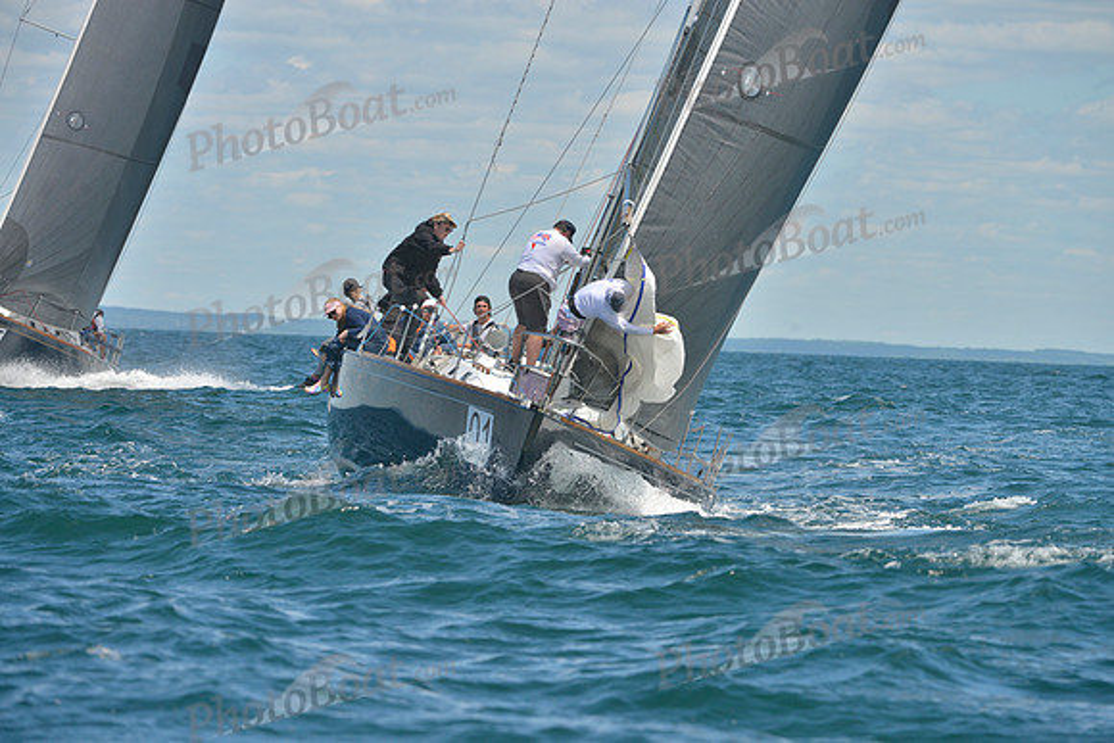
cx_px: 557
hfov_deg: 9.4
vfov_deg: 6.2
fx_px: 6809
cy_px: 372
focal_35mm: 220
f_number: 9
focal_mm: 220
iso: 280
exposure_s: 1/800
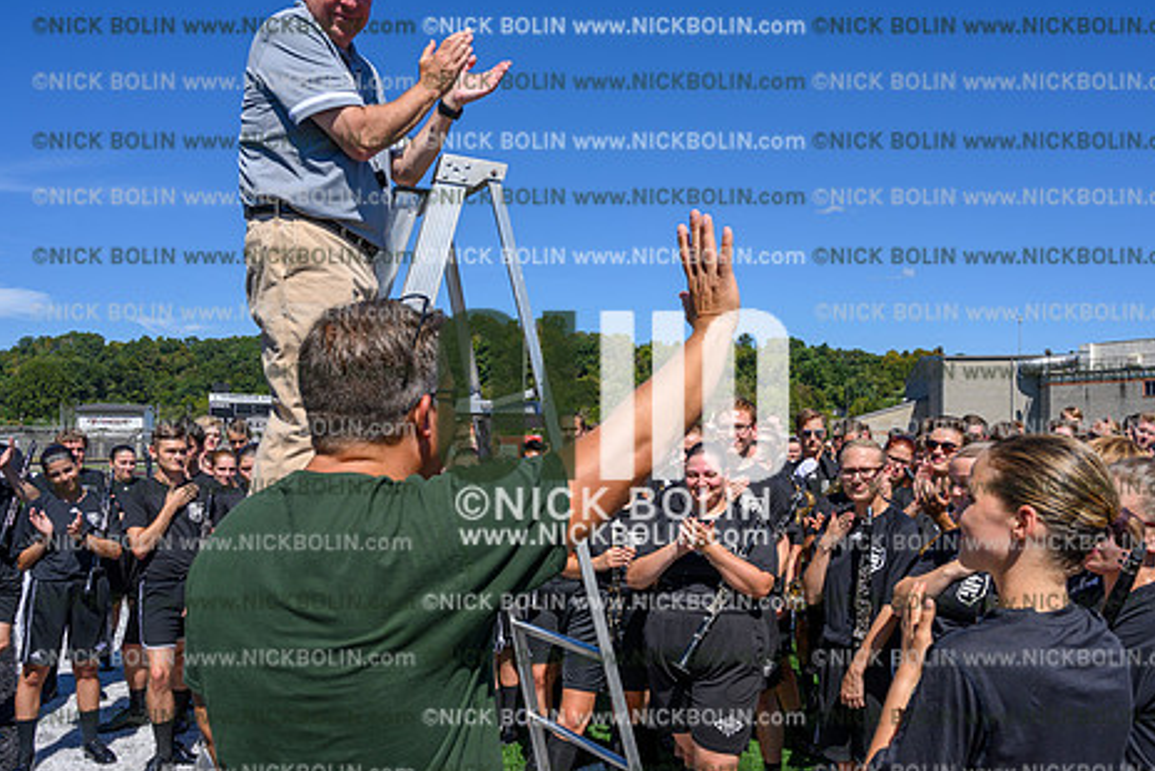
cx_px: 612
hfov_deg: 61.8
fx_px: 963
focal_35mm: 30
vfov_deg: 43.6
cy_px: 429
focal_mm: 24
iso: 160
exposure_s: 1/640
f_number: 8
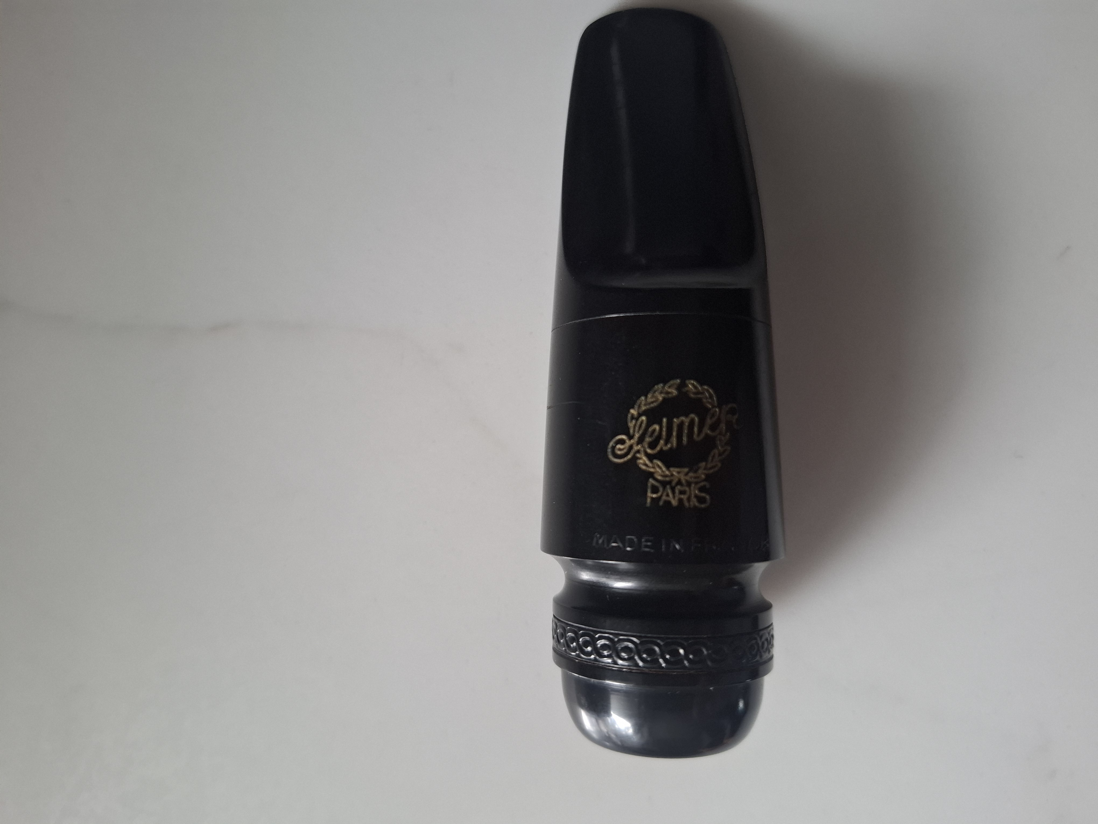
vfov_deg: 58.9
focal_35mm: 23
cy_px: 412
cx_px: 549
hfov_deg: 73.9
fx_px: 730
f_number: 1.8
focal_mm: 5.54
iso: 200
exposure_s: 1/60.2
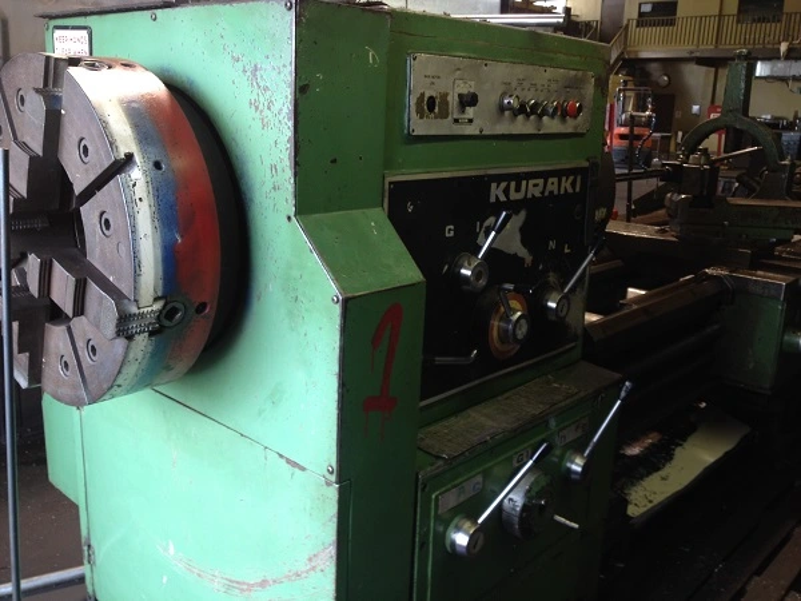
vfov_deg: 40.7
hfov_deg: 52.6
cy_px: 300
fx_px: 810
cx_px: 400
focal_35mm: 35
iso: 50
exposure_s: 1/27
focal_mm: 4.28
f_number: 2.4
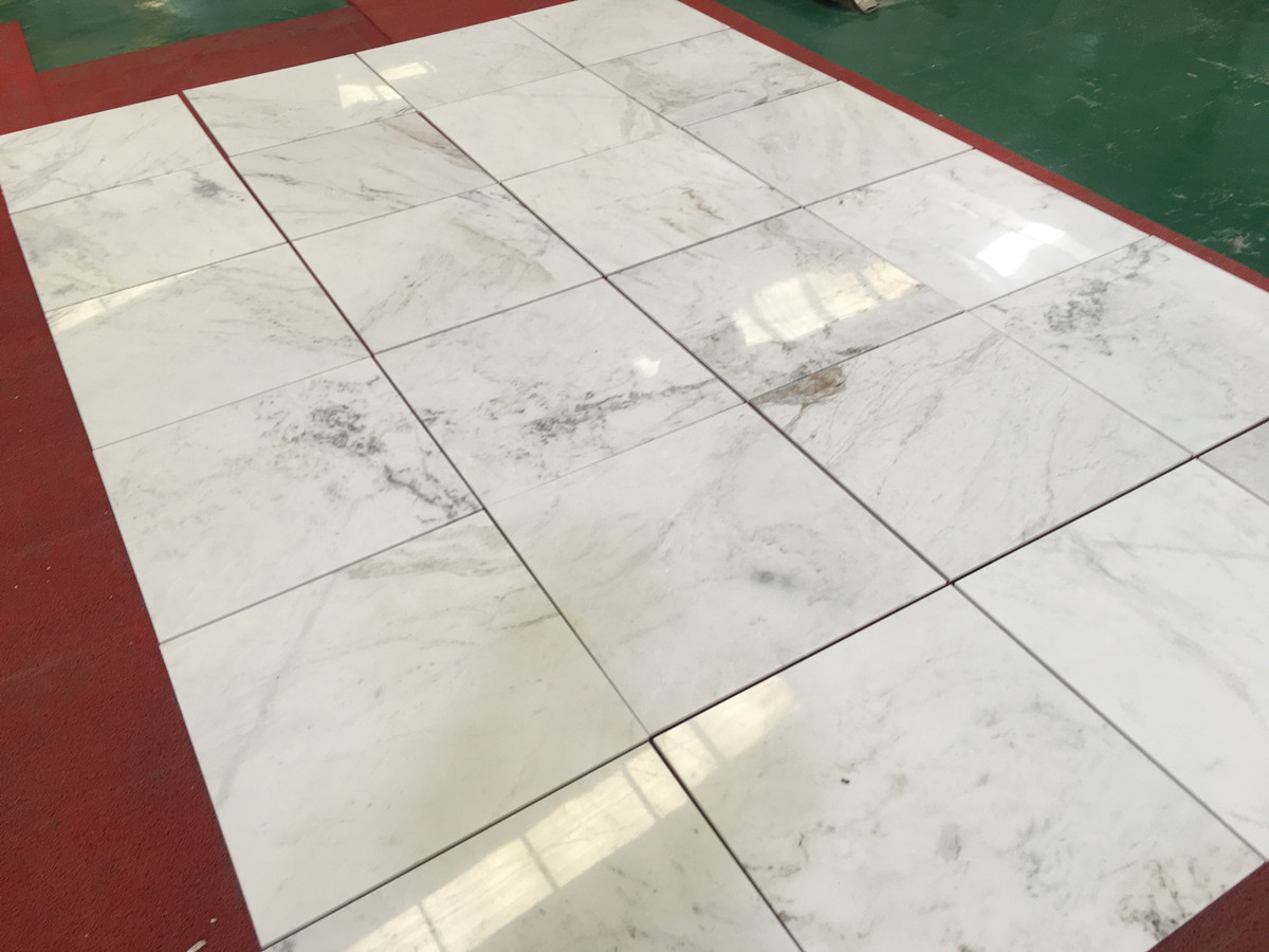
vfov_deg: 48.2
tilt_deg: -39.5
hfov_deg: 61.7
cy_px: 476
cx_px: 634
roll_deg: +3.0
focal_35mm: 29
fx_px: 1063
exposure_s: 1/50
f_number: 2.2
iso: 32
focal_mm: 4.15
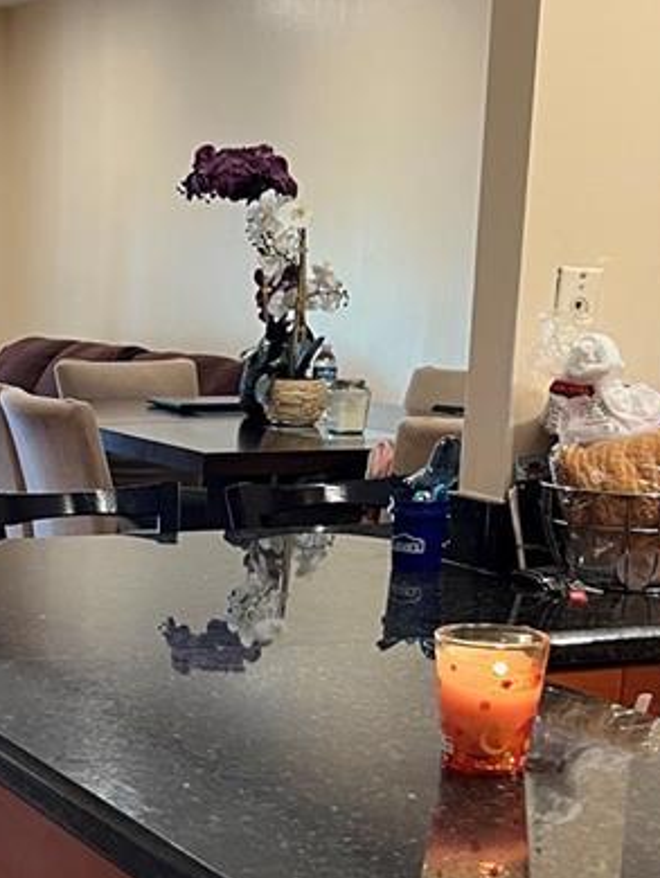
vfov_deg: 24.2
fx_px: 2032
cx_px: -59
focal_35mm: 80
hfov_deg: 17.8
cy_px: 626
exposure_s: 1/60
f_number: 1.5
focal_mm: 5.7
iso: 125
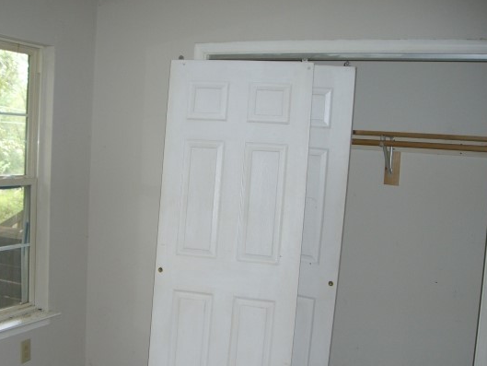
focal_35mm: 46
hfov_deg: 41.1
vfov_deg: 31.5
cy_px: 211
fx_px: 647
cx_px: 202
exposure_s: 1/60
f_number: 2.7
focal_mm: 6.2
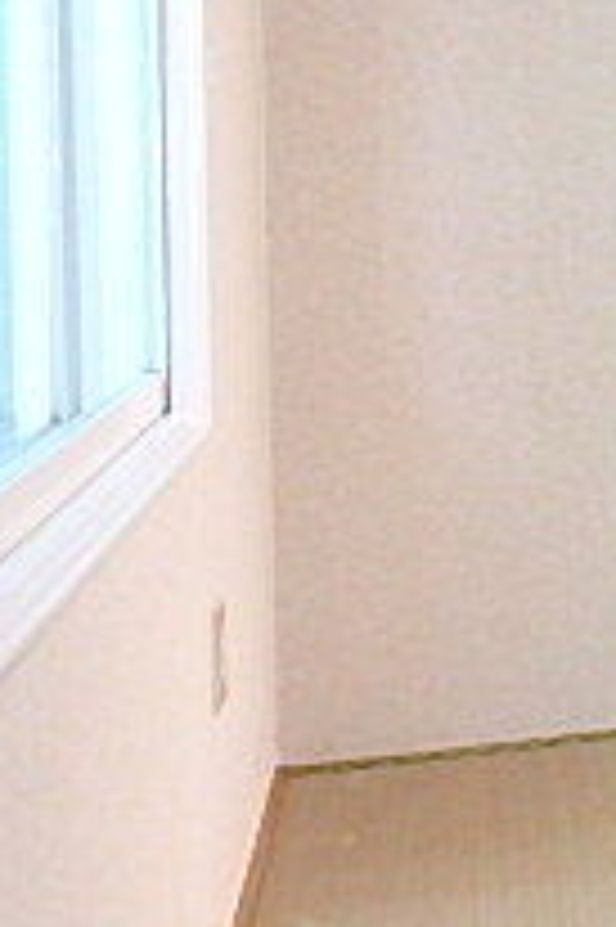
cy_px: 207
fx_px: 1748
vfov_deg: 29.1
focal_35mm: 68
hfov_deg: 16.2
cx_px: 1178
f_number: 3.5
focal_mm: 3.7
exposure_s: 1/30
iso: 400
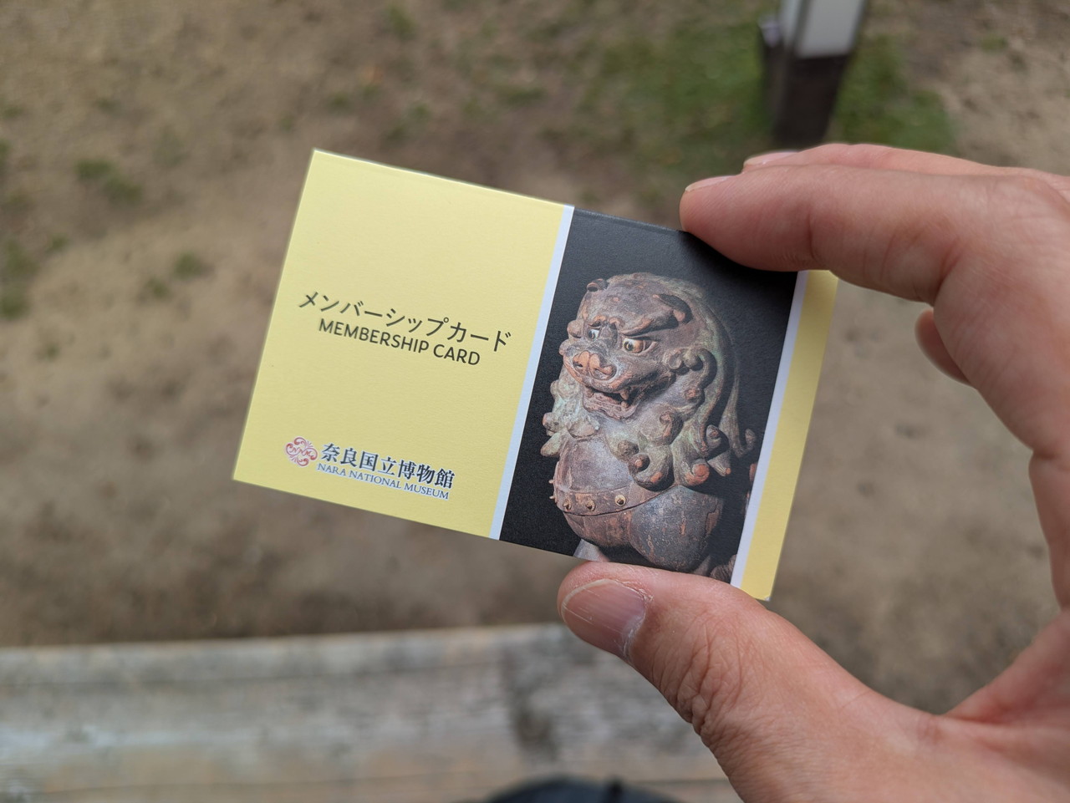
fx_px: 773
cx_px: 535
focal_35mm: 25
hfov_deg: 69.4
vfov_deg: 54.9
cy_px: 402
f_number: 1.89
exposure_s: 1/1869
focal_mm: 5.43
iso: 51
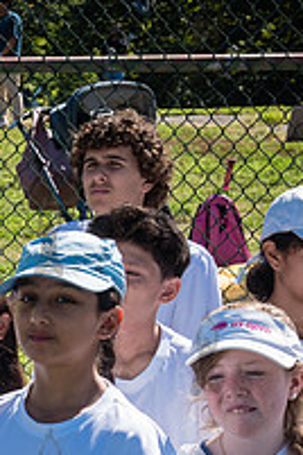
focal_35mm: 115
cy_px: 354
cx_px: -351
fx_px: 1452
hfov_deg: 10.7
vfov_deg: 17.7
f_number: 8
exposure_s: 1/250
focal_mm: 34
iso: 200
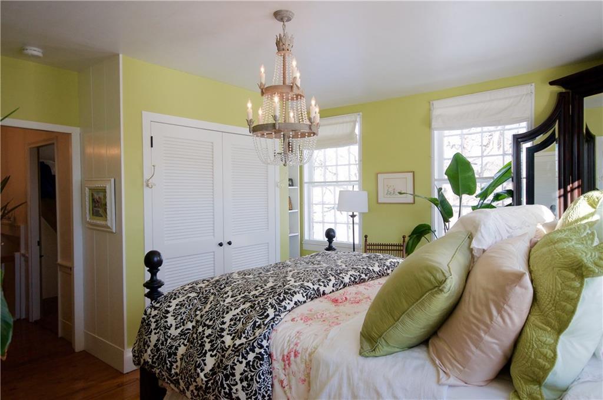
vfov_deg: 53.0
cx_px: 302
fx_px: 401
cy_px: 200
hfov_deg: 73.8
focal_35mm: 24
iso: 500
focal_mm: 16
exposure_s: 1/160
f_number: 6.3
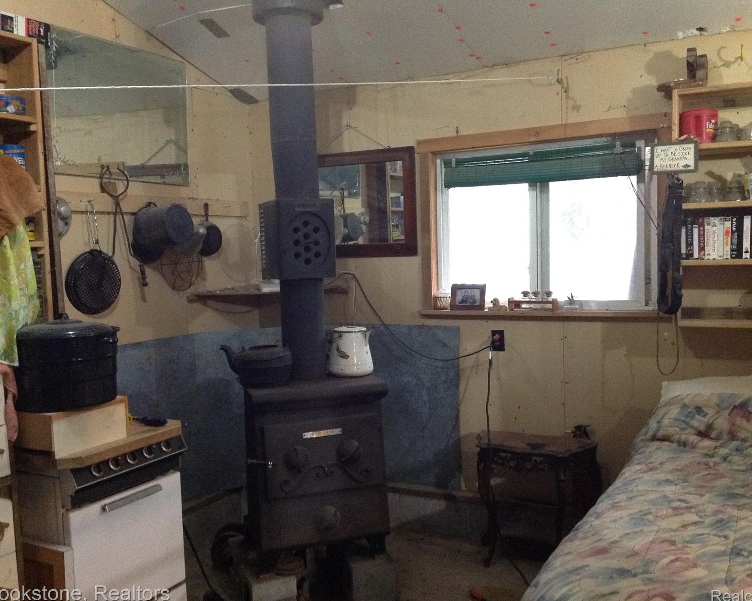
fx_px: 823
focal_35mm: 37
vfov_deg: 40.1
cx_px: 382
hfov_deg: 49.1
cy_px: 303
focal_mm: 4.28
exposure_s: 1/15
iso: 500
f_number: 2.4
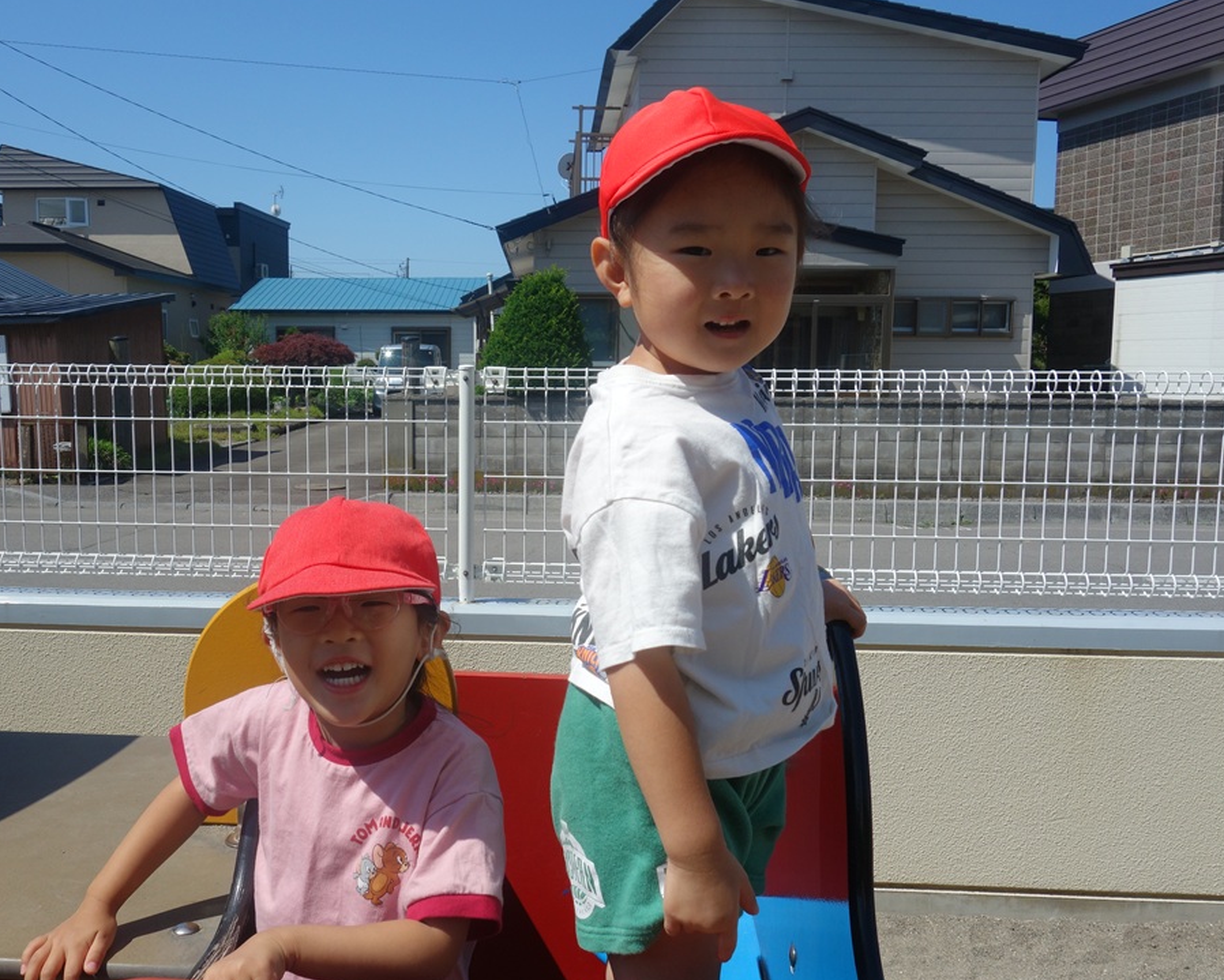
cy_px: 493
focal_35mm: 32
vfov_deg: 45.8
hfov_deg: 55.4
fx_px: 1160
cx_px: 523
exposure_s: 1/800
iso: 125
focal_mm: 10.4
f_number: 6.3
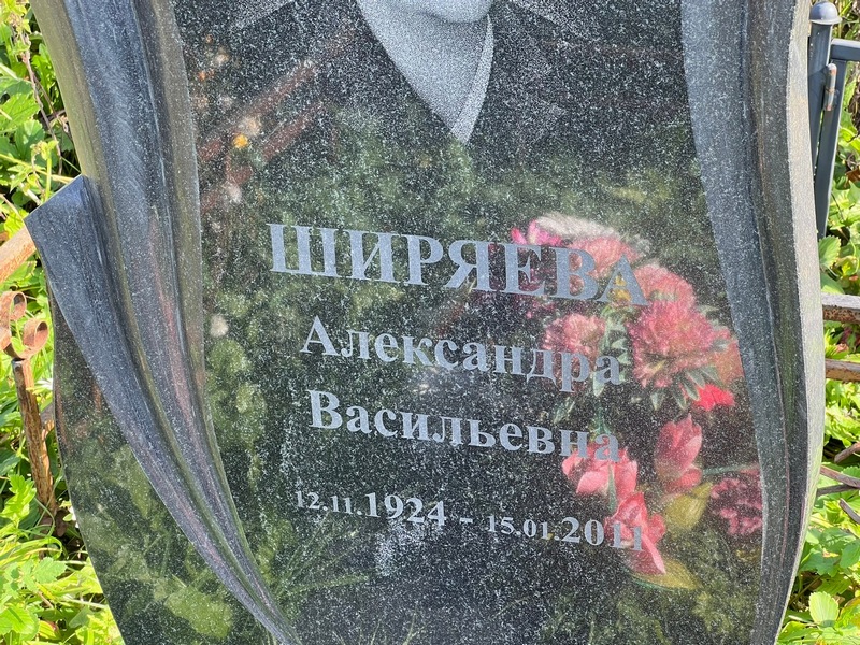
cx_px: 430
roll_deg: +2.2
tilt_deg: -29.2
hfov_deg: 25.3
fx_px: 1913
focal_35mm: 77
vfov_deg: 19.1
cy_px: 322
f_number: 2.8
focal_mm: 9
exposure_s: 1/99
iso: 64
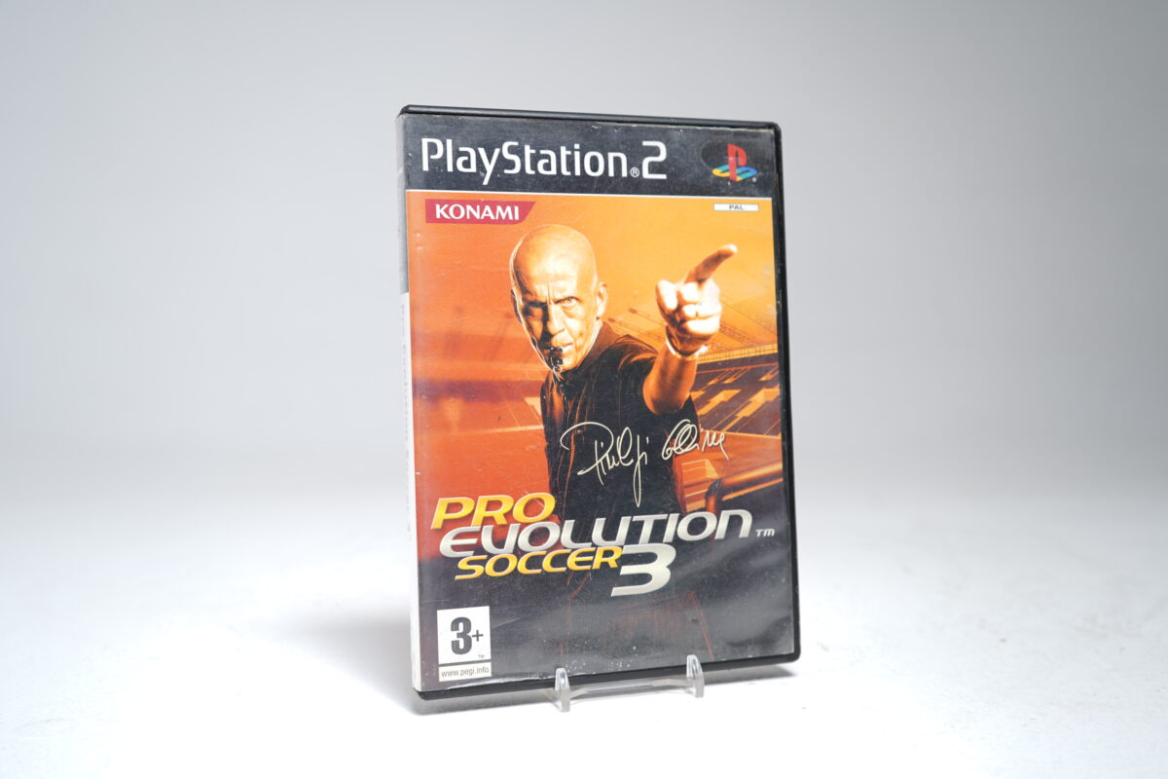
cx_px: 584
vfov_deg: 37.9
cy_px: 390
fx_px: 1135
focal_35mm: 35
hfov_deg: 54.4
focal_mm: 35
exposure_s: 1/2.5
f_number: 5
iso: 64
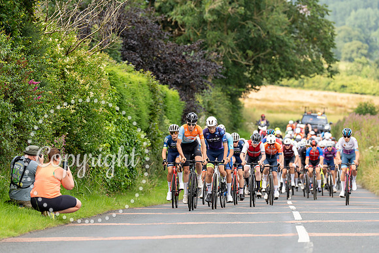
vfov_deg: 6.9
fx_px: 2106
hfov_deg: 10.3
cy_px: 126
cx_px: 190
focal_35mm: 200
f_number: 4.5
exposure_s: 1/800
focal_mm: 200
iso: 800
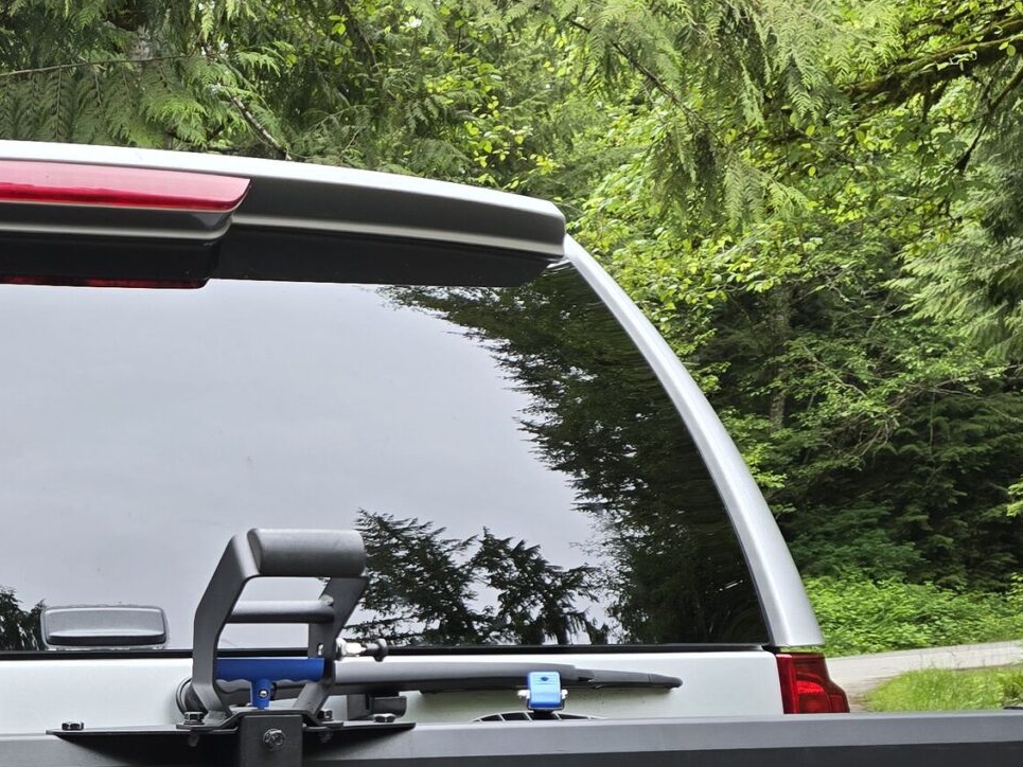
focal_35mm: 61
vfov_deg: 22.4
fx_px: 1803
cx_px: -108
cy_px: 879
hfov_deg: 28.7
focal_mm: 6.3
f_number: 1.7
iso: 64
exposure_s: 1/180
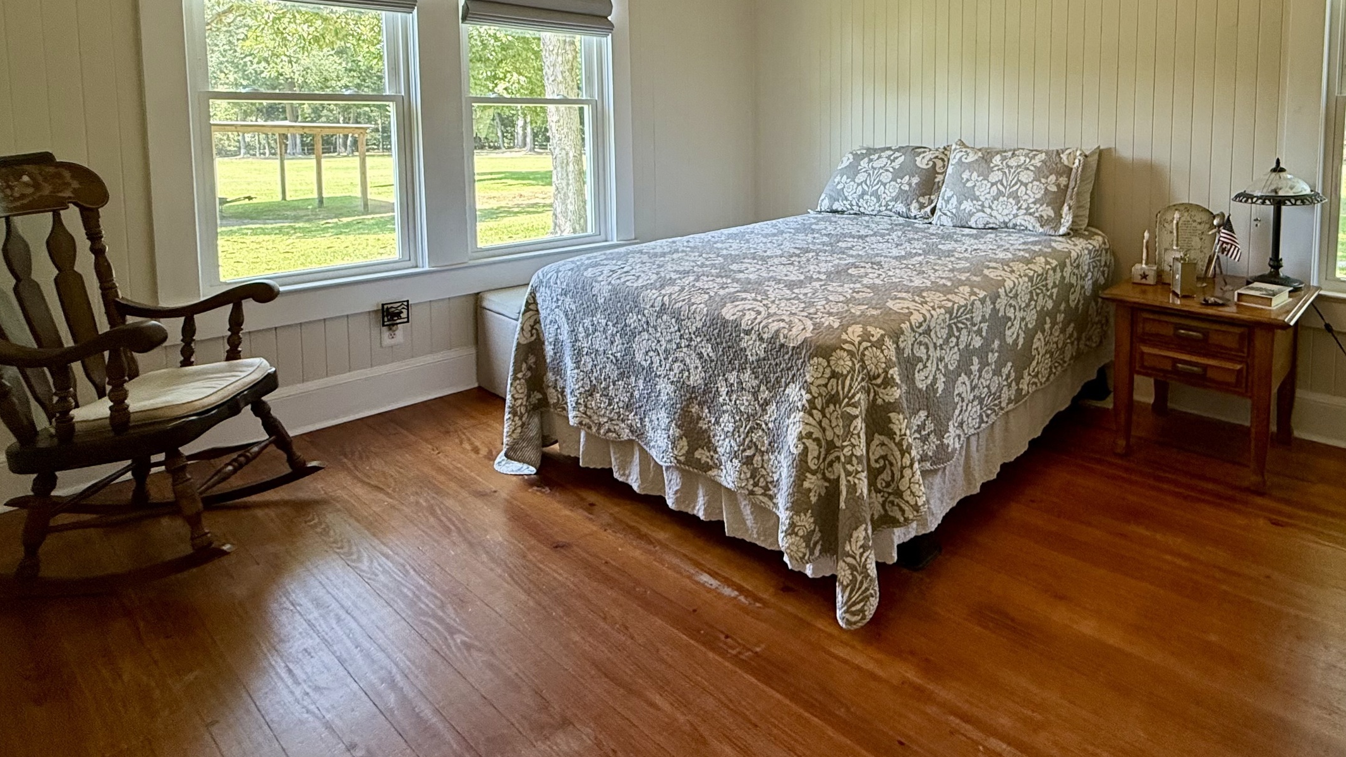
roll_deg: -0.5
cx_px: 866
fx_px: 785
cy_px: 182
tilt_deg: -4.6
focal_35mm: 22
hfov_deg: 79.2
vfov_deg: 49.3
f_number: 2.2
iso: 200
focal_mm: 2.22
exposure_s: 1/120
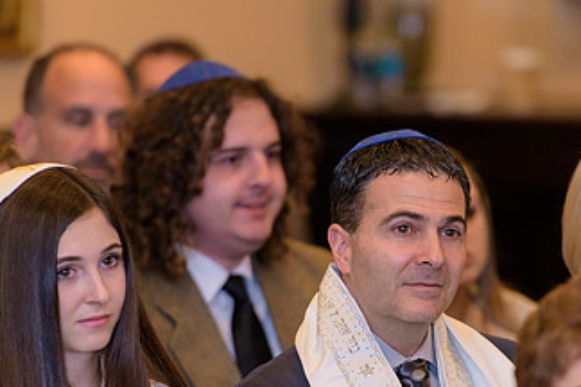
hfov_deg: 5.8
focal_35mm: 358
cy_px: 295
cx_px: 411
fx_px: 5777
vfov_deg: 3.8
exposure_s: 1/125
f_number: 3.2
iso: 1600
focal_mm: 200
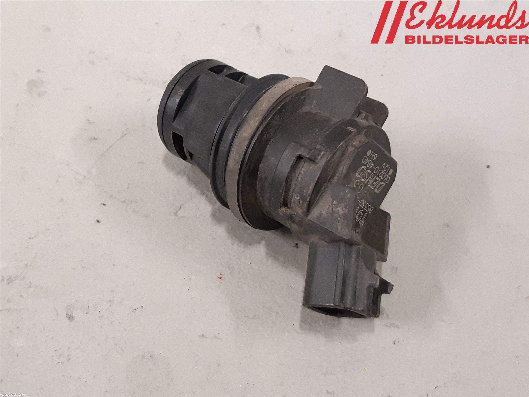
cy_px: 198
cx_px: 264
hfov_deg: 67.3
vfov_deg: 53.1
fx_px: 397
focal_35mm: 26
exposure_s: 1/50
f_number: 1.7
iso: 250
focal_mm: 3.93
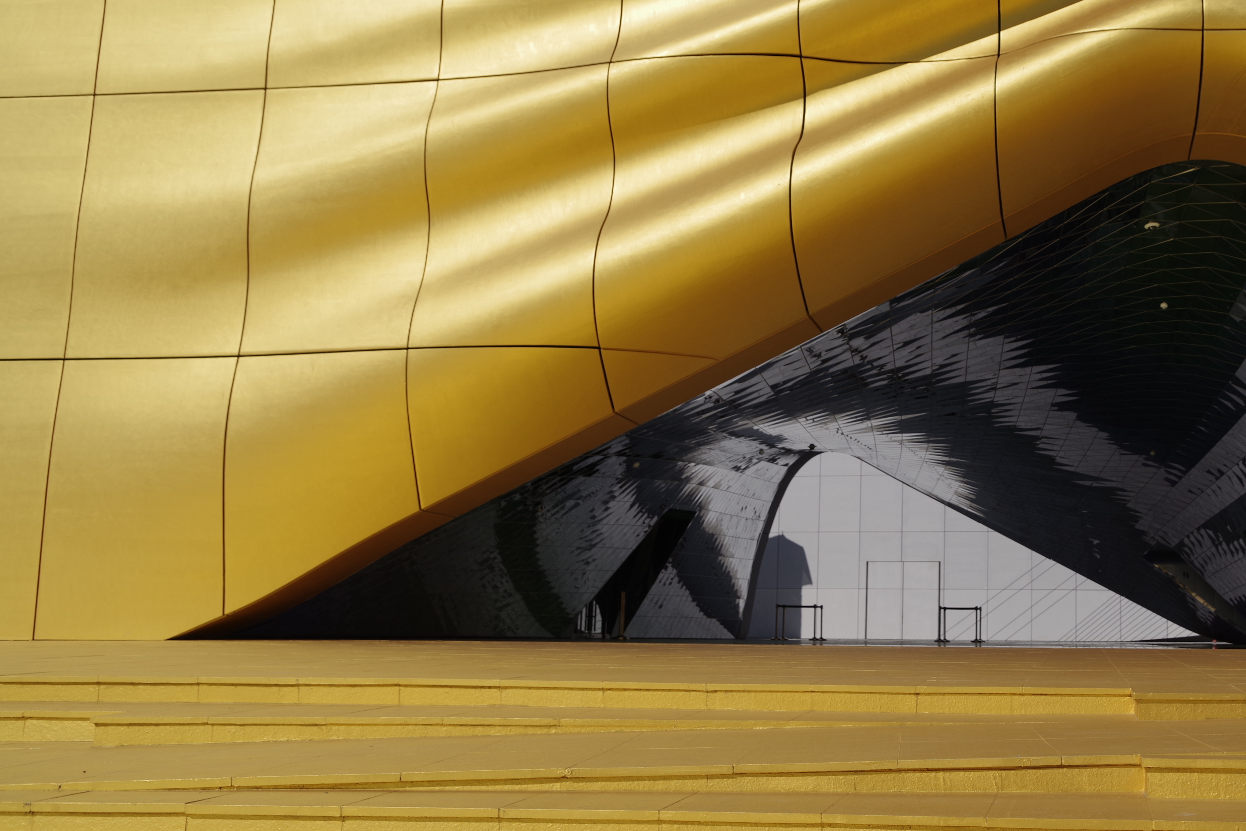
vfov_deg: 28.0
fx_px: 1661
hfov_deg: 39.8
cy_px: 303
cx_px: 962
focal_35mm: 48
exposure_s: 1/1600
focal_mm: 31
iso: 125
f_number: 7.1
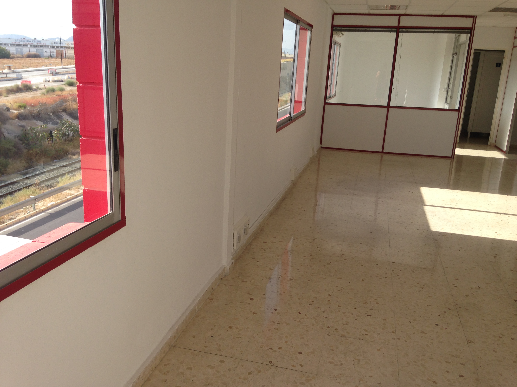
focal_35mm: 33
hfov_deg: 55.4
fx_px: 493
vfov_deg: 42.9
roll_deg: -3.7
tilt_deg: -15.8
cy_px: 194
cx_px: 258
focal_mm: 4.12
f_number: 2.4
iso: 50
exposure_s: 1/467
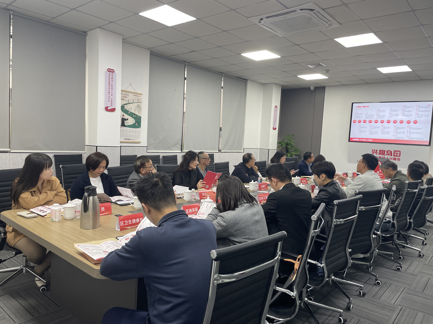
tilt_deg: -3.2
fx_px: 325
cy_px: 162
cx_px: 216
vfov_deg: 53.1
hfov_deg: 67.3
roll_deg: -2.8
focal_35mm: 26
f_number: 1.6
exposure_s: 1/100
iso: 125
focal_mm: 4.2
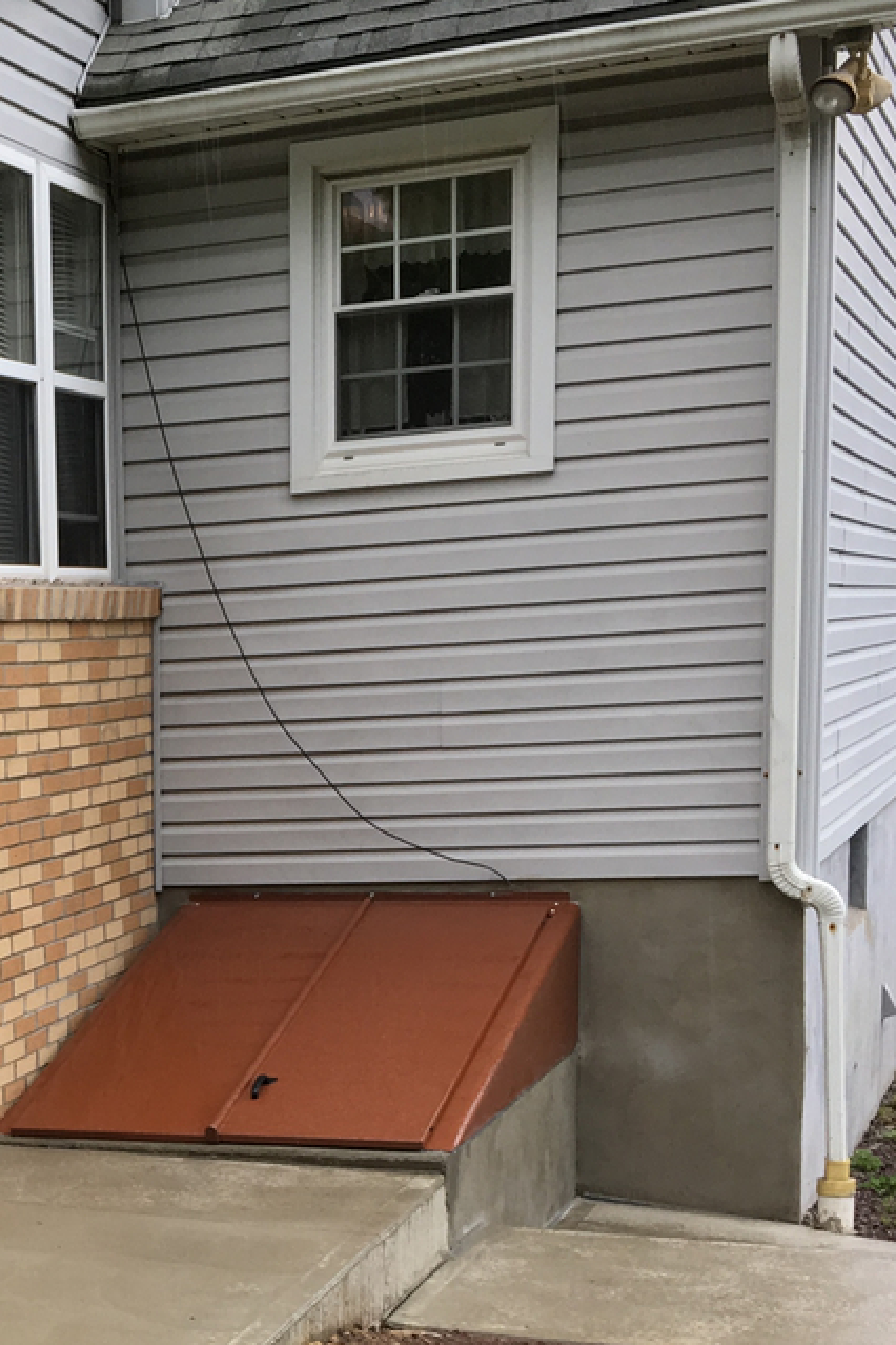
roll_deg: +3.2
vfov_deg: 28.8
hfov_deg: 18.8
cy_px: 1130
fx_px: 2538
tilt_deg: -9.9
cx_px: -227
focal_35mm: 68
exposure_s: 1/120
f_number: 2.2
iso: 32
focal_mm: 4.15
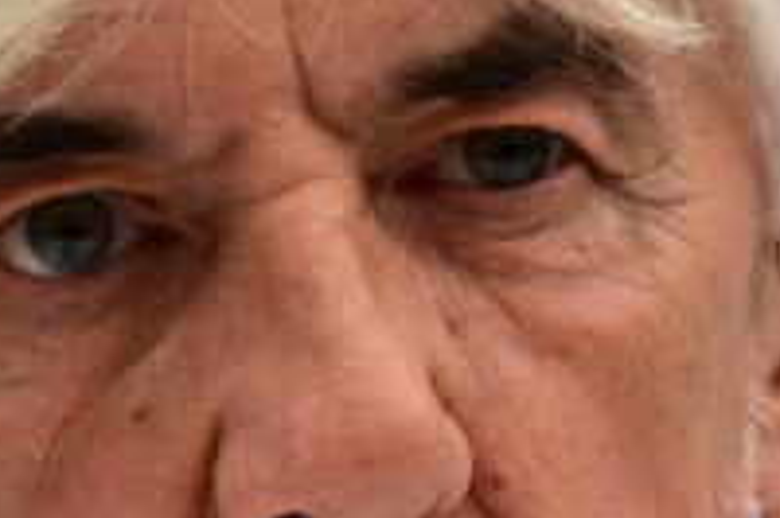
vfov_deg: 1.1
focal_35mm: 1202
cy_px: 615
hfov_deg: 1.7
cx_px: 530
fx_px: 26021
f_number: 2.8
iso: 800
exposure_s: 1/1250
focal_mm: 200
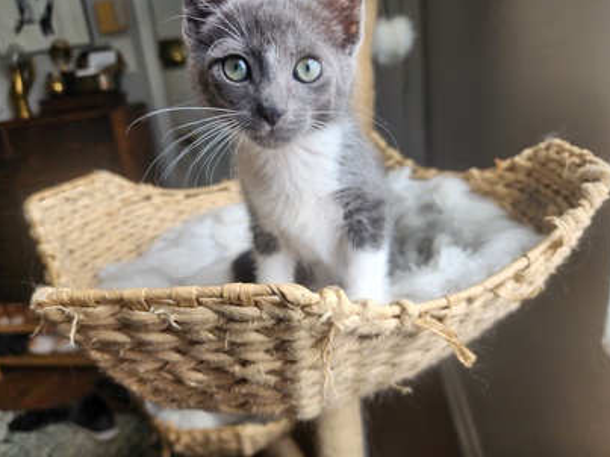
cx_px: 303
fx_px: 423
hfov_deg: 71.6
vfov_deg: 56.8
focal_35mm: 24
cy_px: 223
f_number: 1.8
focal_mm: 6.4
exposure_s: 1/180
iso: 80
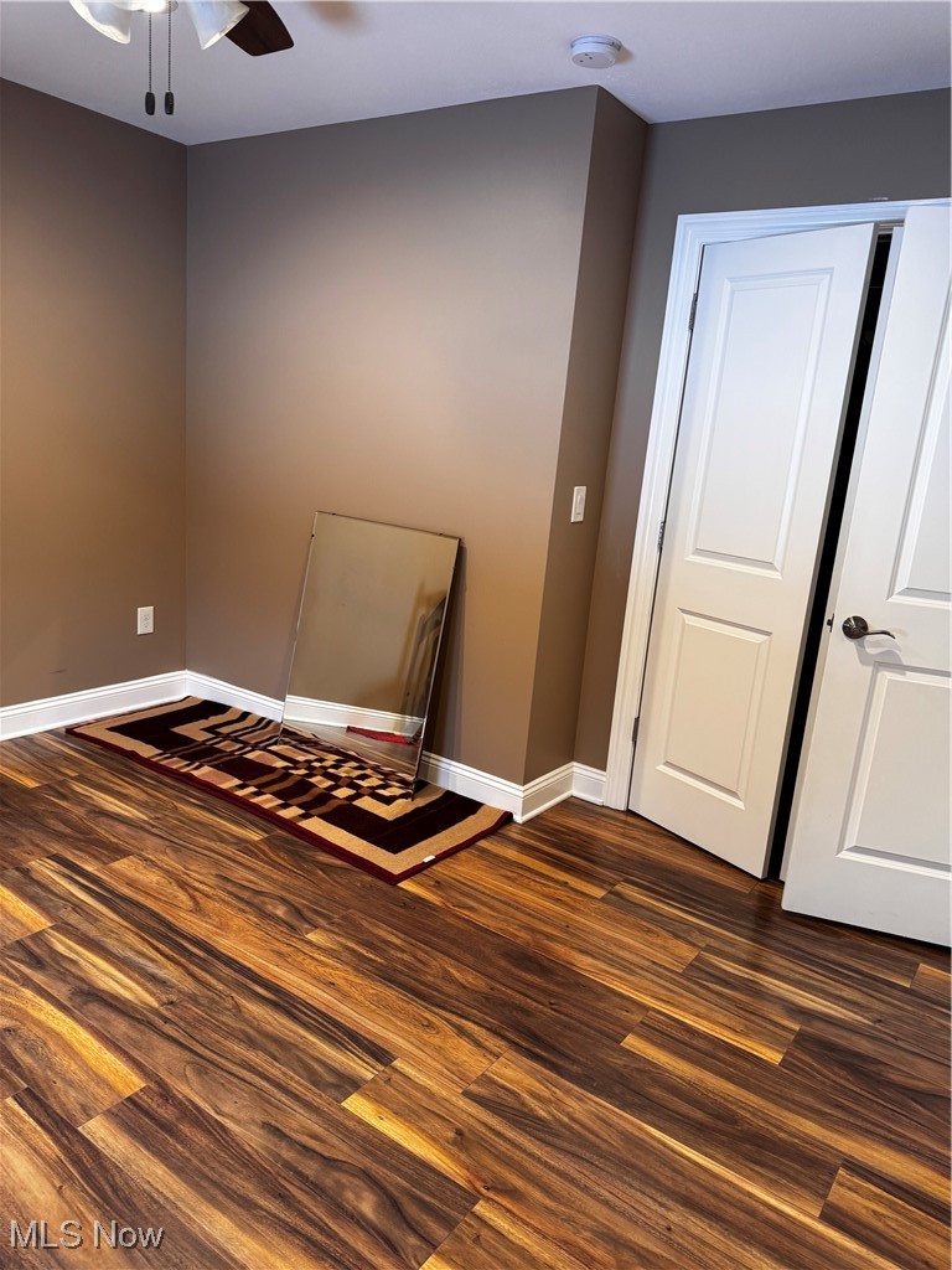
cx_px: 476
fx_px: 880
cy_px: 635
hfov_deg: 56.8
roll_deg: -4.3
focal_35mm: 24
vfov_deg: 71.6
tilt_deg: -15.2
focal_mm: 6.76
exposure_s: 1/60
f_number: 1.78
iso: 200
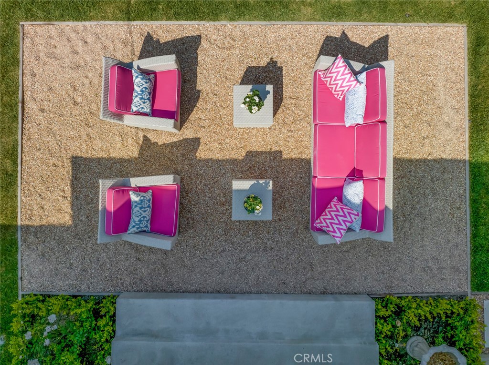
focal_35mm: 24
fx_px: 339
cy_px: 182
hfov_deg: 71.6
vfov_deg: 56.7
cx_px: 244
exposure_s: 1/4000
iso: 130
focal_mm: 12.29
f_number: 2.8
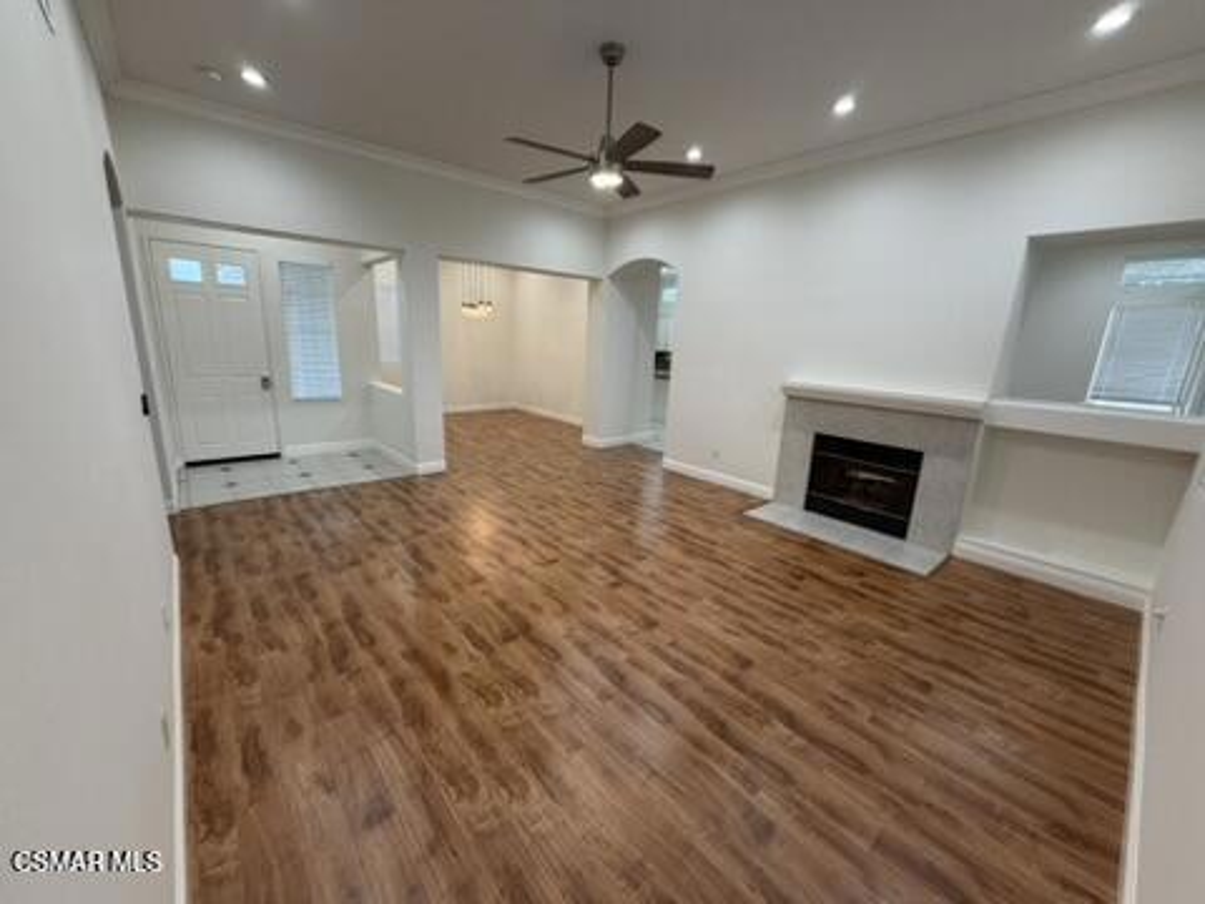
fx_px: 487
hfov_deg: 102.1
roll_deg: -3.1
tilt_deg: -16.5
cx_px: 602
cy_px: 452
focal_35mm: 14
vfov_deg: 85.7
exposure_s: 1/120
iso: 200
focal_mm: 2.22
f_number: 2.2
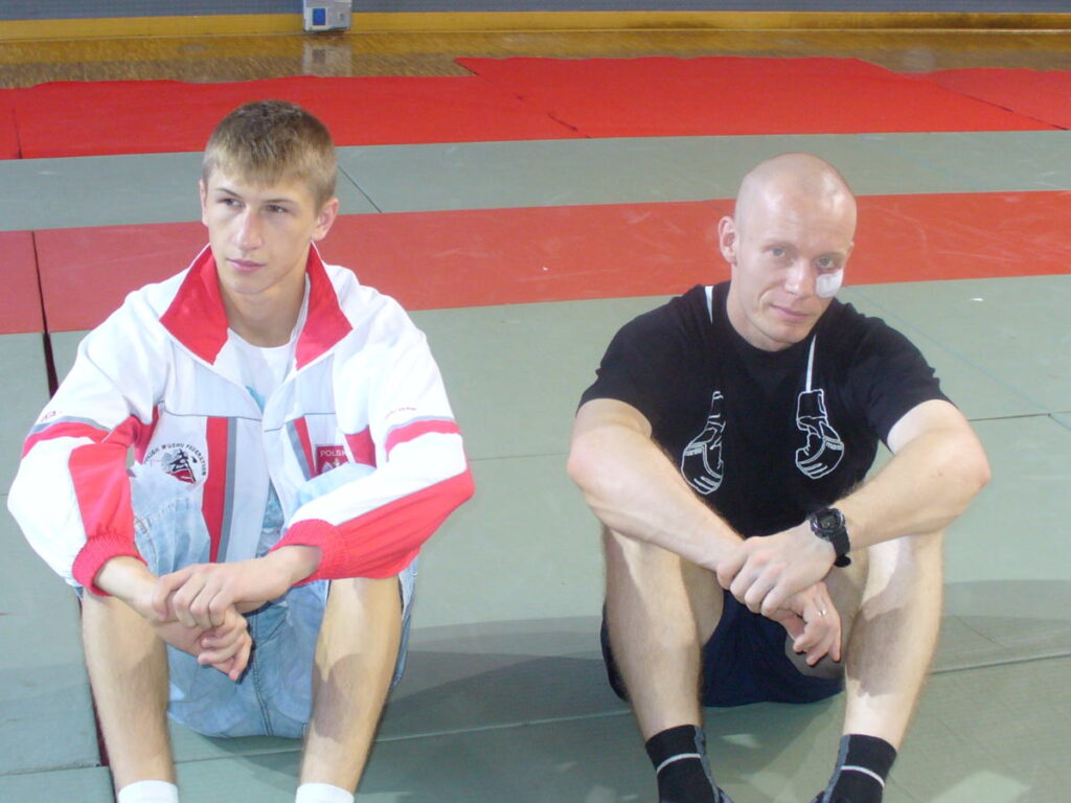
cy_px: 402
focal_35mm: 57
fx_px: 1764
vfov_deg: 25.7
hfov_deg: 33.8
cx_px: 536
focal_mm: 7
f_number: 2.9
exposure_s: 1/10
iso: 100
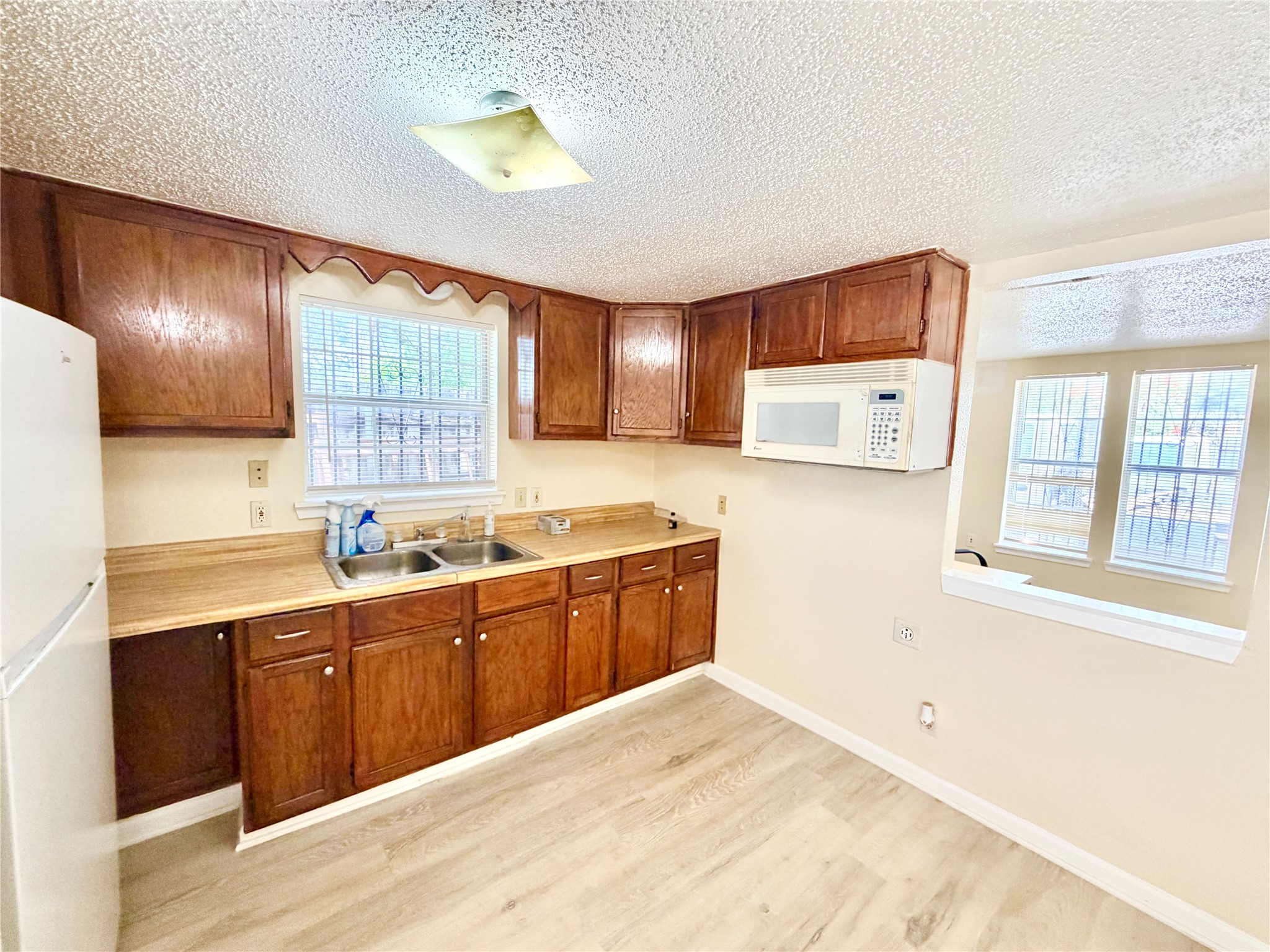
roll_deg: +1.1
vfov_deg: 85.7
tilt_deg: -2.9
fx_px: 514
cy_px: 476
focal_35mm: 14
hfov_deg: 102.1
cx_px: 635
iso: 250
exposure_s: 1/120
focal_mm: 2.22
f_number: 2.2
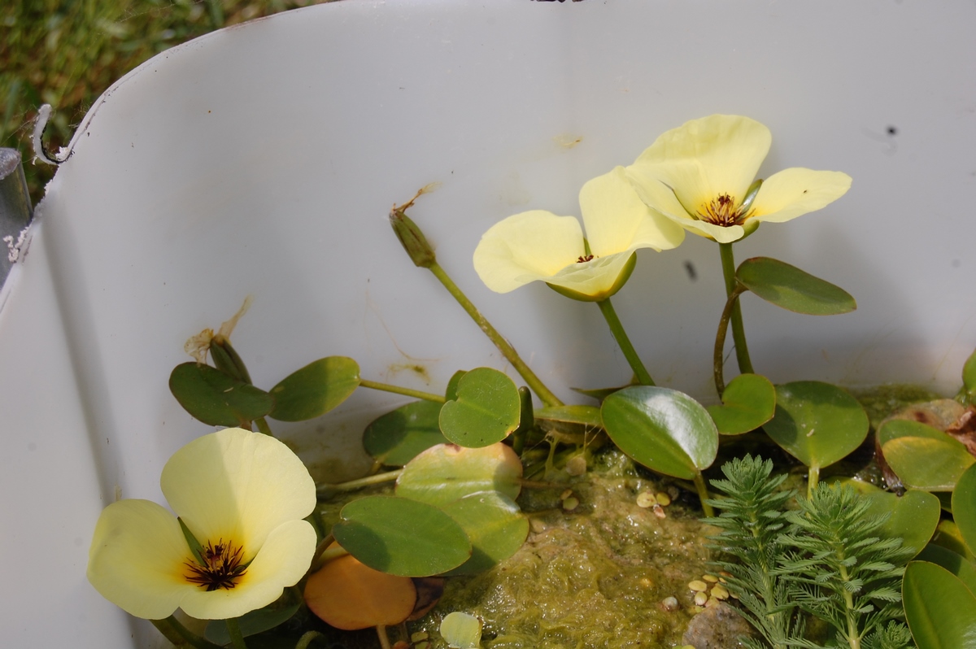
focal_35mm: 82
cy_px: 324
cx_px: 488
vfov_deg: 16.5
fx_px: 2235
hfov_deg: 24.6
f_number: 11
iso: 200
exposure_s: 1/500
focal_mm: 55
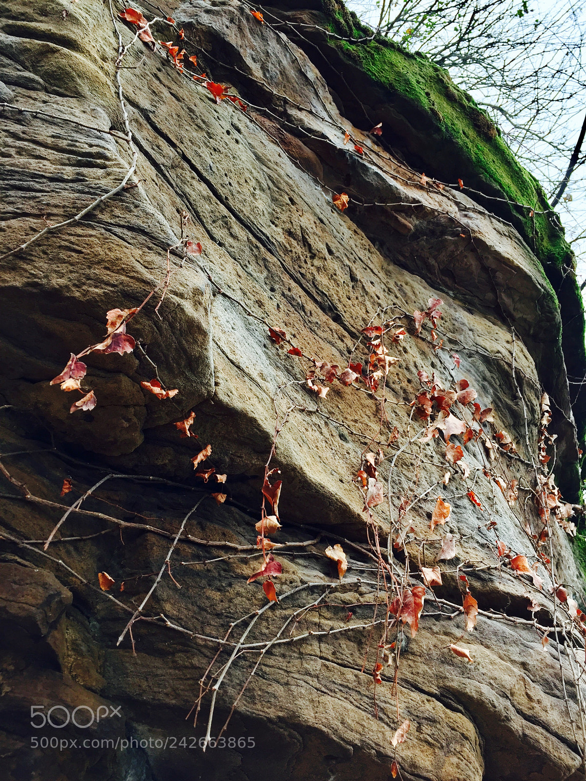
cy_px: 390
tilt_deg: +45.0
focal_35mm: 29
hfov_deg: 48.2
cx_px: 293
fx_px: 655
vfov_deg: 61.7
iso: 32
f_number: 2.2
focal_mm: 4.15
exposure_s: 1/121
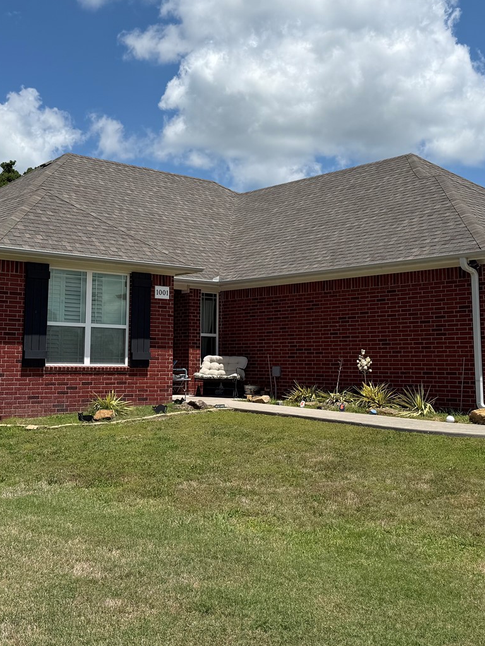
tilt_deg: +6.9
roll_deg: -0.2
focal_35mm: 45
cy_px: 257
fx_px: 841
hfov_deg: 32.2
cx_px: 224
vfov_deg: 41.9
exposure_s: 1/7353
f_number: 1.78
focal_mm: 6.76
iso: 80
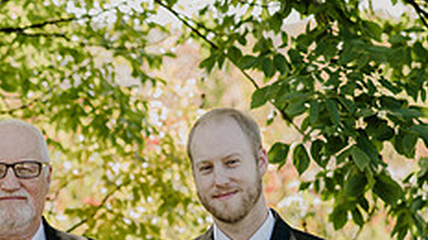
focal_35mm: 167
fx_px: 1894
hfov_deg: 12.6
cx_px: -74
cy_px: 234
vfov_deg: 7.2
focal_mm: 58
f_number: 3.2
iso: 400
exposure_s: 1/640
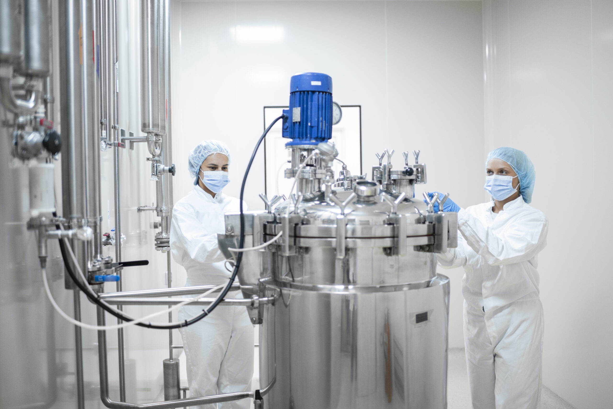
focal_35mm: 35
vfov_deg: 37.9
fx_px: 596
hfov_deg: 54.4
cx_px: 306
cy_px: 204
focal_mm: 35
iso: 640
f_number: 1.4
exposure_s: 1/125
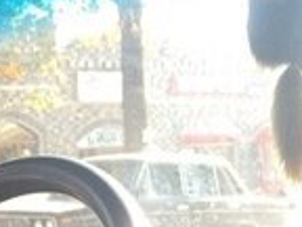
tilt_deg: -13.9
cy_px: 445
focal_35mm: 133
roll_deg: +3.2
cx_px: 226
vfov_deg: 10.3
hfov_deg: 14.8
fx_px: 1160
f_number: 2.2
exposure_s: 1/100
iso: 40
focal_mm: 4.15
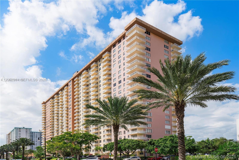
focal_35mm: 26
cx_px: 120
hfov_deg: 69.4
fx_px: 173
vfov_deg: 49.5
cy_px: 80
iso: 100
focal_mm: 26
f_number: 8
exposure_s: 1/400
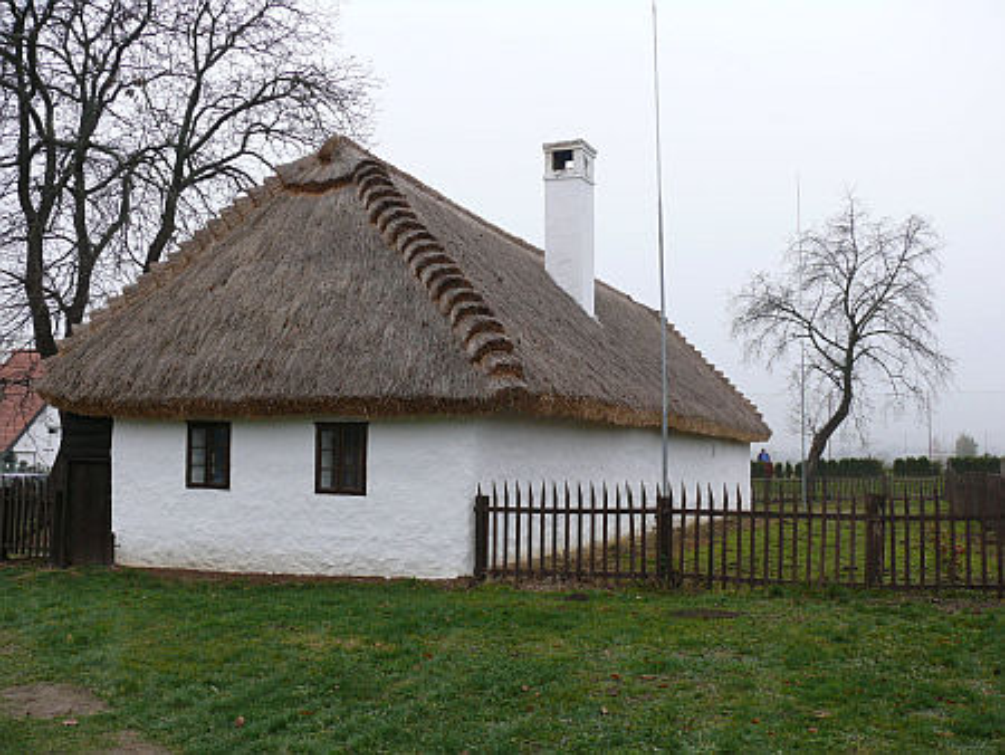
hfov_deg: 52.6
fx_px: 1017
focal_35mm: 35
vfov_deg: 40.7
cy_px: 378
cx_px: 502
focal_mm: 7.4
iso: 100
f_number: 4
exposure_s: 1/250
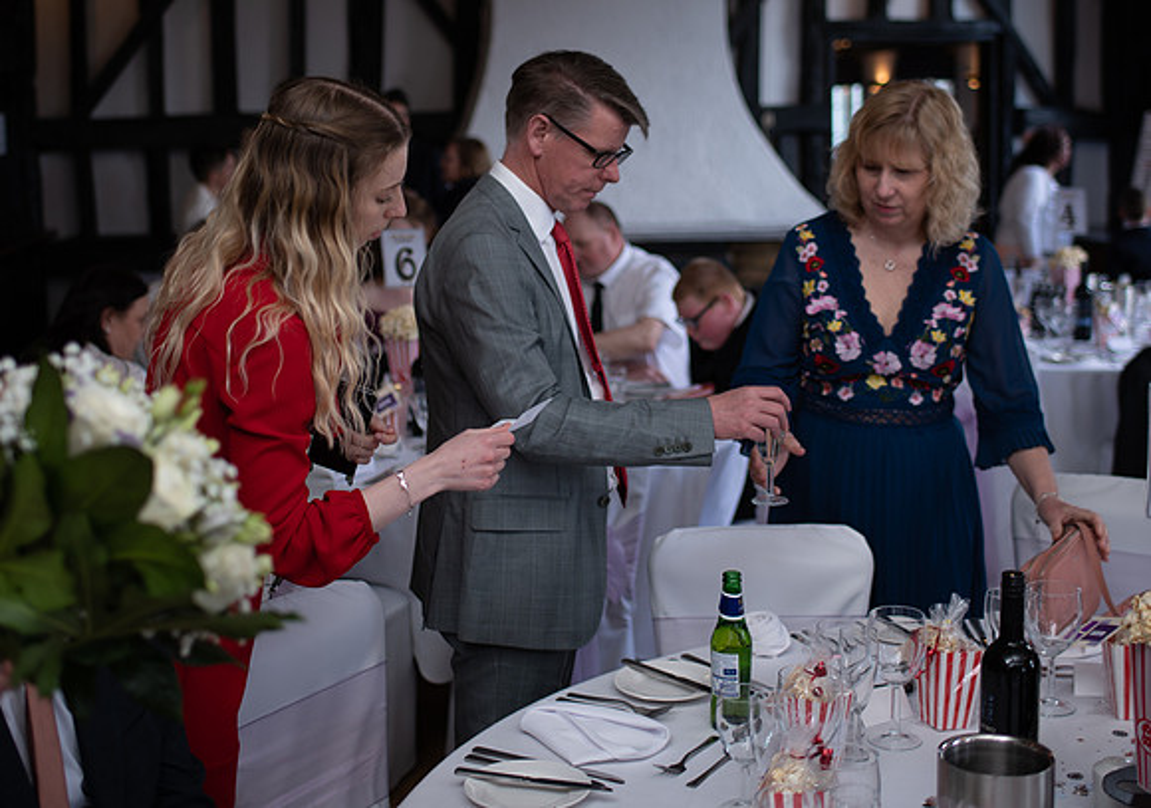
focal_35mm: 50
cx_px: 569
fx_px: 1635
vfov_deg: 27.5
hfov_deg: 38.8
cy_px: 248
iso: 100
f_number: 2
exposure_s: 1/125
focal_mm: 35
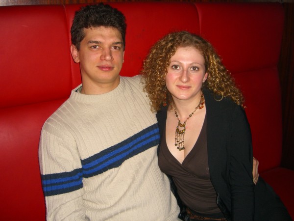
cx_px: 147
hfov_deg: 49.0
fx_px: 323
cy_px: 110
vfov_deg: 37.7
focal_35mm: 38
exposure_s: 1/60
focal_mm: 7.9
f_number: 2.8
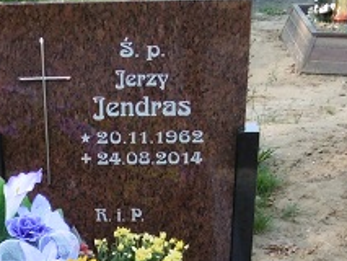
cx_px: 81
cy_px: 445
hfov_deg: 21.5
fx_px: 903
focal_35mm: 90
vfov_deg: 14.7
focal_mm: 4.3
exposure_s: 1/160
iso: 100
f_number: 3.1
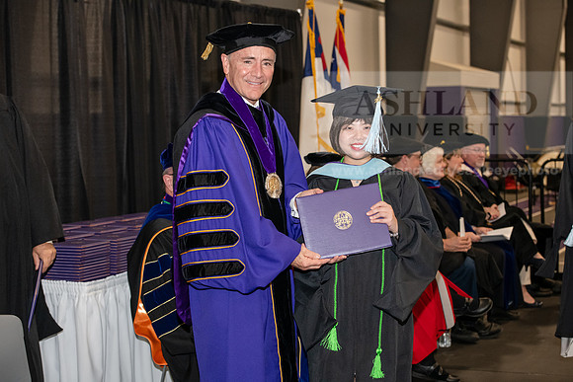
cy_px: 191
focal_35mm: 70
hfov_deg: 28.8
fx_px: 1114
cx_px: 286
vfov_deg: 19.5
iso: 2500
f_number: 5.6
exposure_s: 1/200
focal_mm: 70
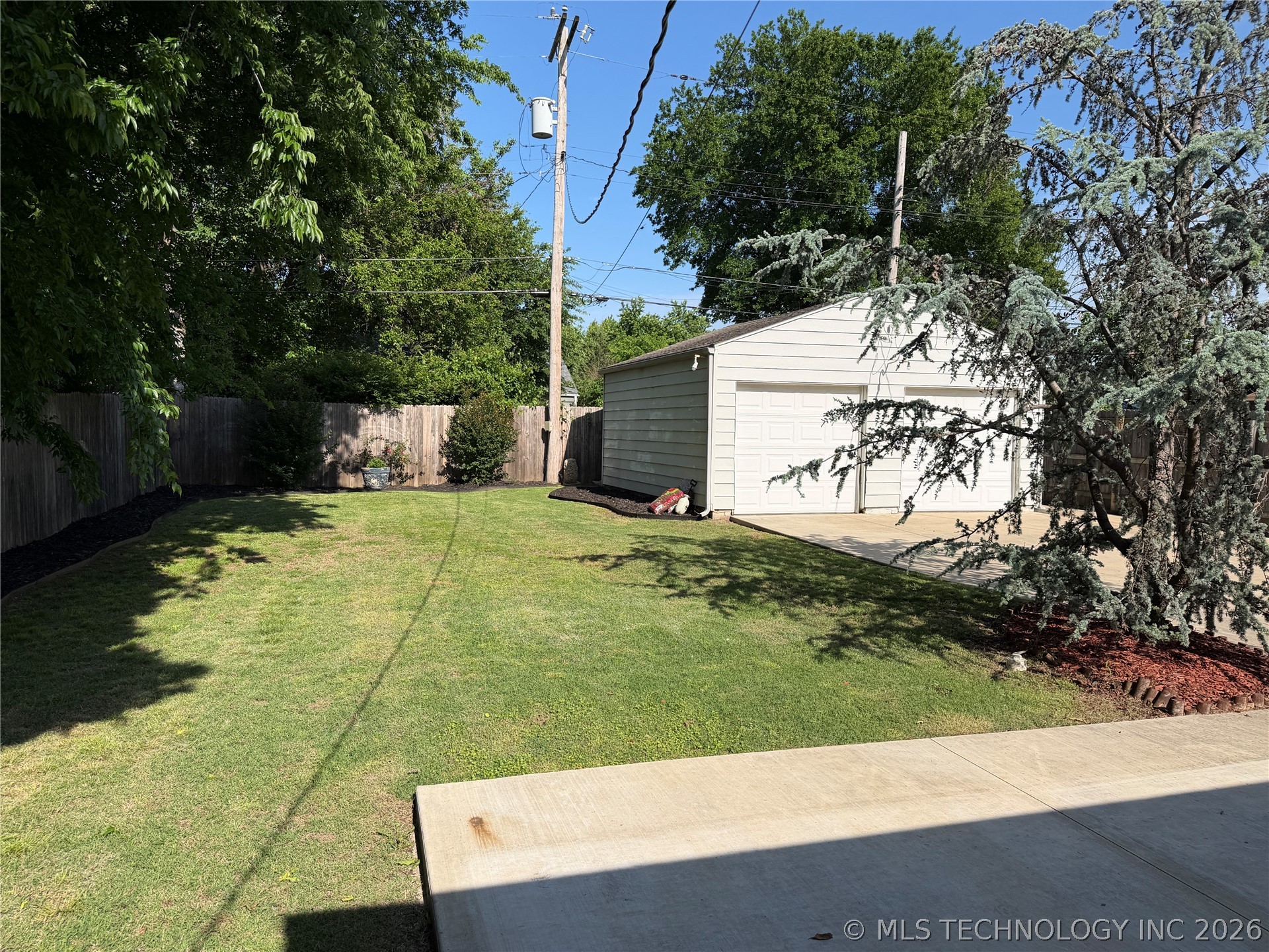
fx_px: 880
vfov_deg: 56.8
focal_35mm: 24
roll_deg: -0.4
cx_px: 634
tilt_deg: -3.6
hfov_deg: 71.6
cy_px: 476
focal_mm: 6.76
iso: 80
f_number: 1.78
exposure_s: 1/4975
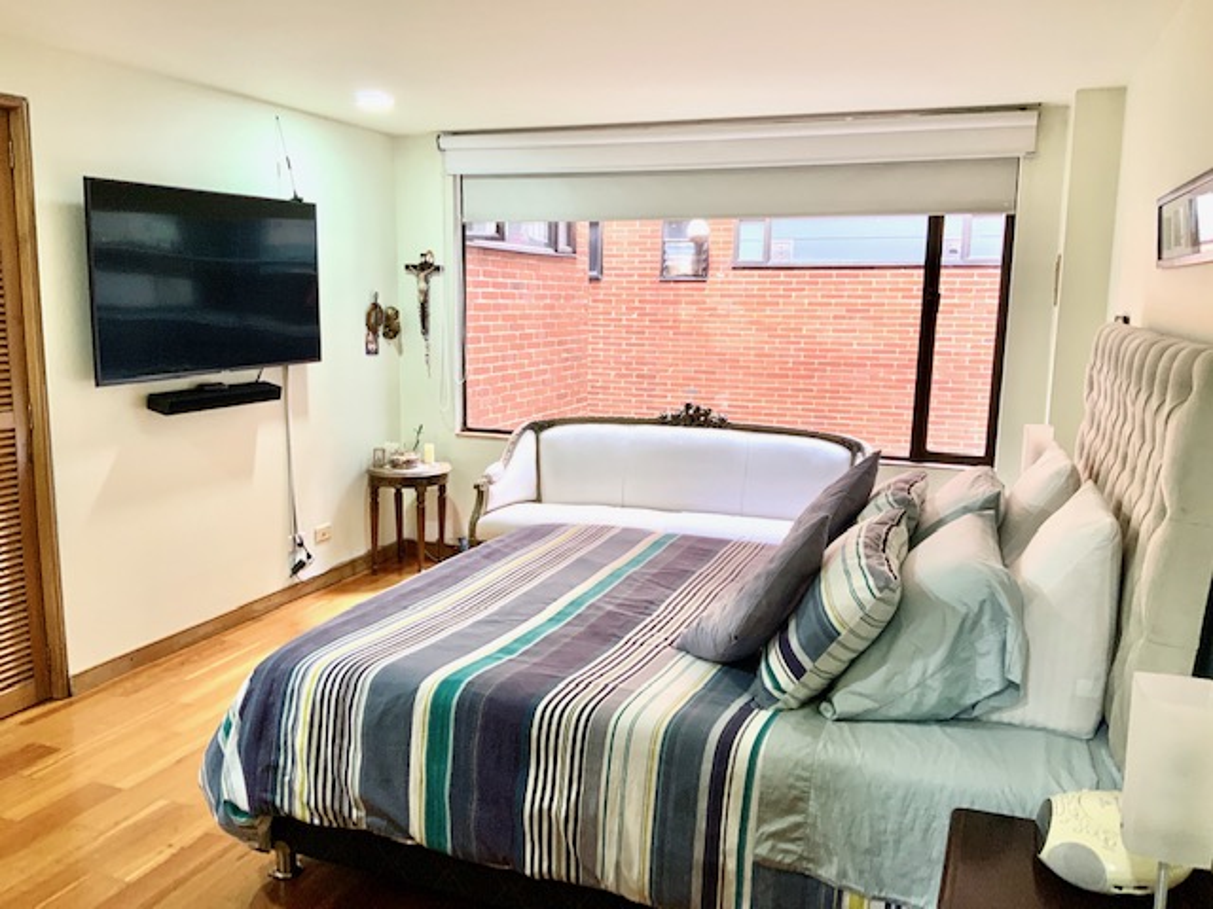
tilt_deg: -8.5
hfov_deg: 61.7
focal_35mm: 29
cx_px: 606
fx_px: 1016
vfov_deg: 48.2
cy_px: 454
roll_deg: +0.1
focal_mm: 3
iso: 100
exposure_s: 1/60
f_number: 1.8
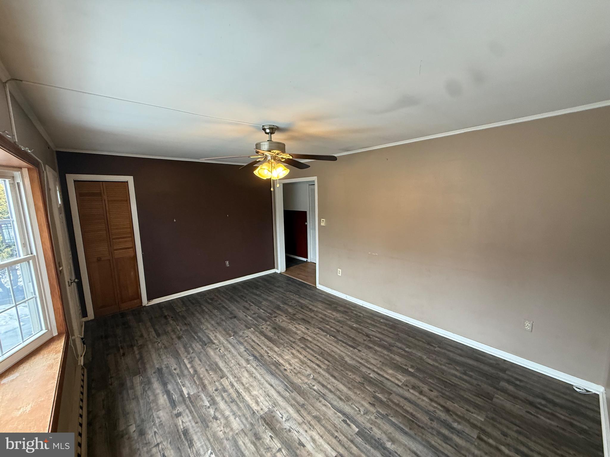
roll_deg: +1.1
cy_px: 228
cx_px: 305
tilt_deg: -6.5
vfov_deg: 85.7
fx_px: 247
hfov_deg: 102.1
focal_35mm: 14
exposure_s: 1/62
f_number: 2.2
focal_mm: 2.22
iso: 320
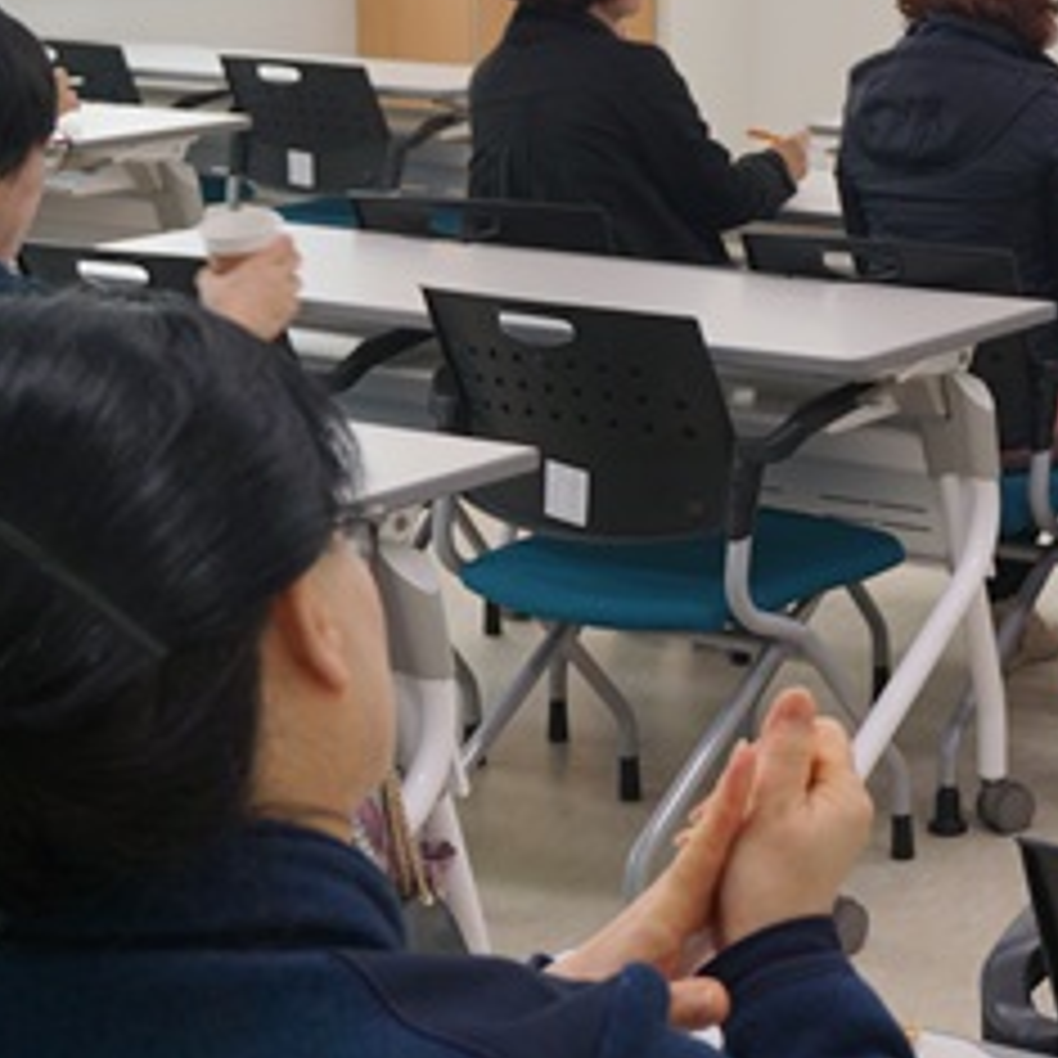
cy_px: 306
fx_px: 3147
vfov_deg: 19.0
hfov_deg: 18.6
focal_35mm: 91
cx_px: 1031
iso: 250
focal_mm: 28
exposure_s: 1/60
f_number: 4.5
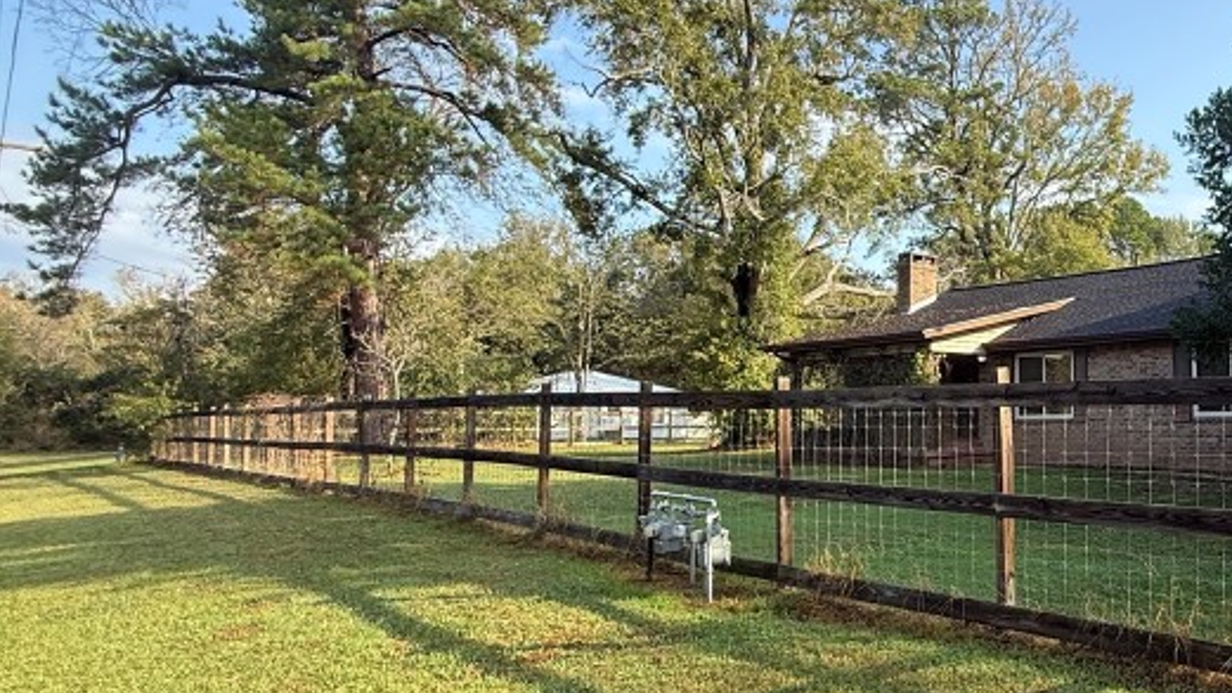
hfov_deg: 56.1
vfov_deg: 38.9
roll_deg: -0.6
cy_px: 374
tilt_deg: +2.1
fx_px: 980
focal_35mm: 30
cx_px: 1097
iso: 64
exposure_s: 1/554
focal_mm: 2.22
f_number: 2.2
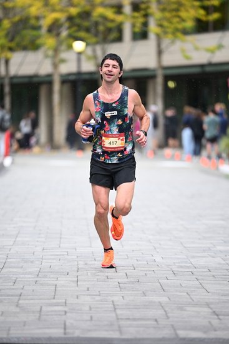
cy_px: 172
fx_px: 1907
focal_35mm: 200
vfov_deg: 10.3
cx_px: 114
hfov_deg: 6.9
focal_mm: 200
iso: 1250
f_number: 2.8
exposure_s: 1/1250
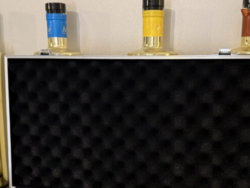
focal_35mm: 50
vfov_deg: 28.6
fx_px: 361
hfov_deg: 38.2
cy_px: 145
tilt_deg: -13.6
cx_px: 133
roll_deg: +0.3
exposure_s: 1/50
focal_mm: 6.76
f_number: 1.78
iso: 640
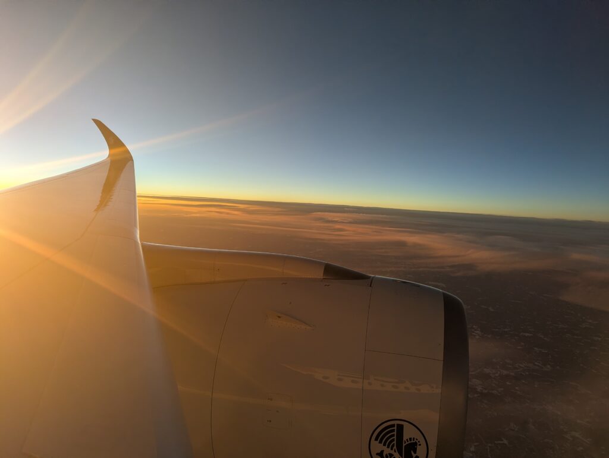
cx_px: 304
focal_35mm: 24
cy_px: 229
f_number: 1.85
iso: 78
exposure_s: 1/447
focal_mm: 6.81
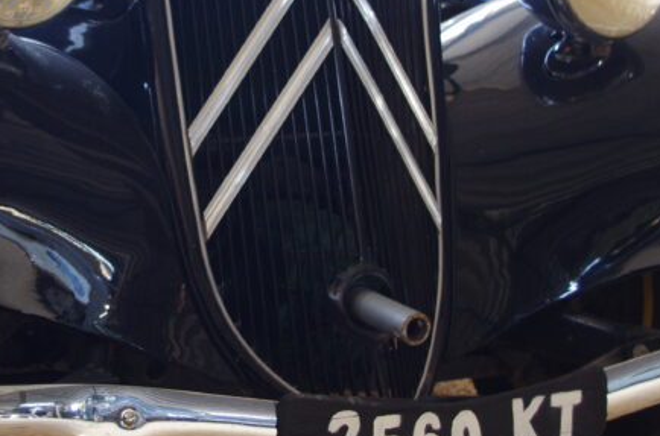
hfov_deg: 23.4
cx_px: 182
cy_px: 111
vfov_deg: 15.7
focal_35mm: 86
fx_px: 1579
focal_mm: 24.38
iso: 400
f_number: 4
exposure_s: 1/50
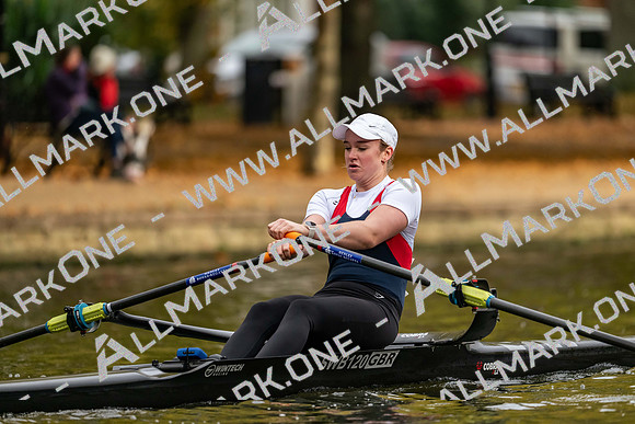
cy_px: 212
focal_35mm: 400
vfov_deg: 3.4
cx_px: 318
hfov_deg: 5.2
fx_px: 7057
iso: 1600
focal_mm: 400
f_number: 4.5
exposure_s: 1/2500
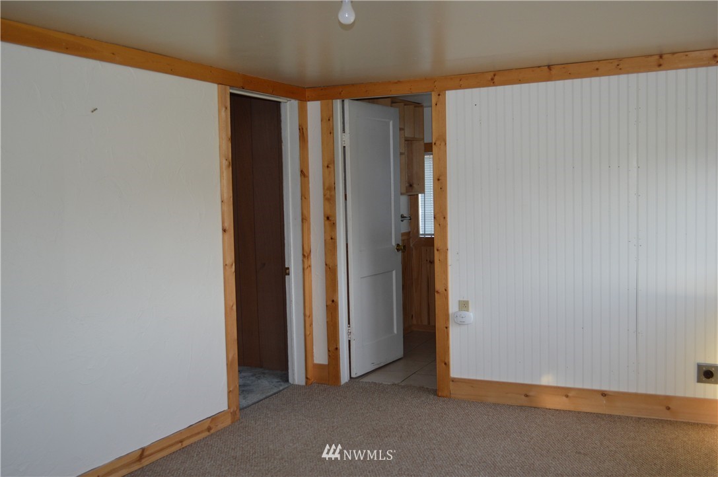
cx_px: 359
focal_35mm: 36
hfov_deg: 53.2
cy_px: 238
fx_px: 717
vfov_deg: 36.8
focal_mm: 24
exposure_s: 1/80
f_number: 4
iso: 400
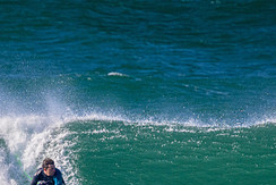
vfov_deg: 0.7
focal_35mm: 1903
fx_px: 14598
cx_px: 93
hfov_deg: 1.1
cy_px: 211
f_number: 11
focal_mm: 800
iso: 1800
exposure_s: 1/2000
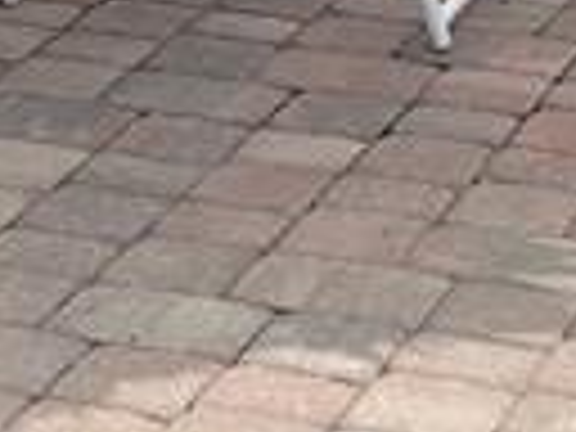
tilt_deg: -1.3
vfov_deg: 6.4
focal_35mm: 208
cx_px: 166
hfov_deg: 9.5
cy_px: -932
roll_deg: +0.0
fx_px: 3461
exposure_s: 1/7813
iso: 32
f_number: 1.6
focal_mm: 4.2
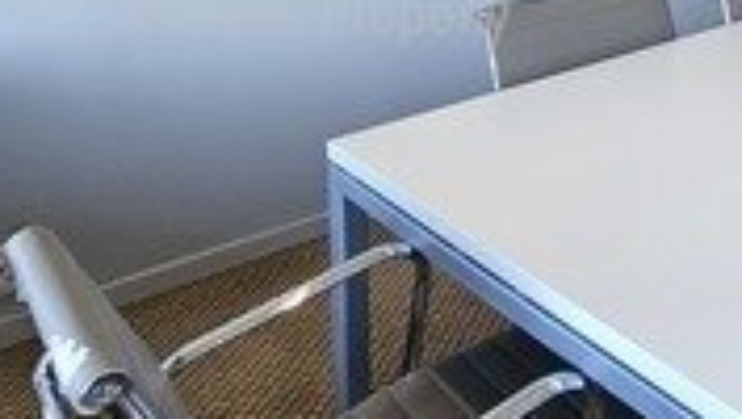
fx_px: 788
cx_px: 998
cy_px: -191
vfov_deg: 24.1
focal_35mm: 40
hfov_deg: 33.7
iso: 80
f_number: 2.2
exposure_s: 1/50
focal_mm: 2.2
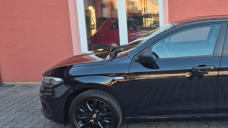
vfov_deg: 27.1
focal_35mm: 44
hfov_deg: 43.2
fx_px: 266
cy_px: 67
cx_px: 196
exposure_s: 1/180
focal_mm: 5.4
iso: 40
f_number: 1.8
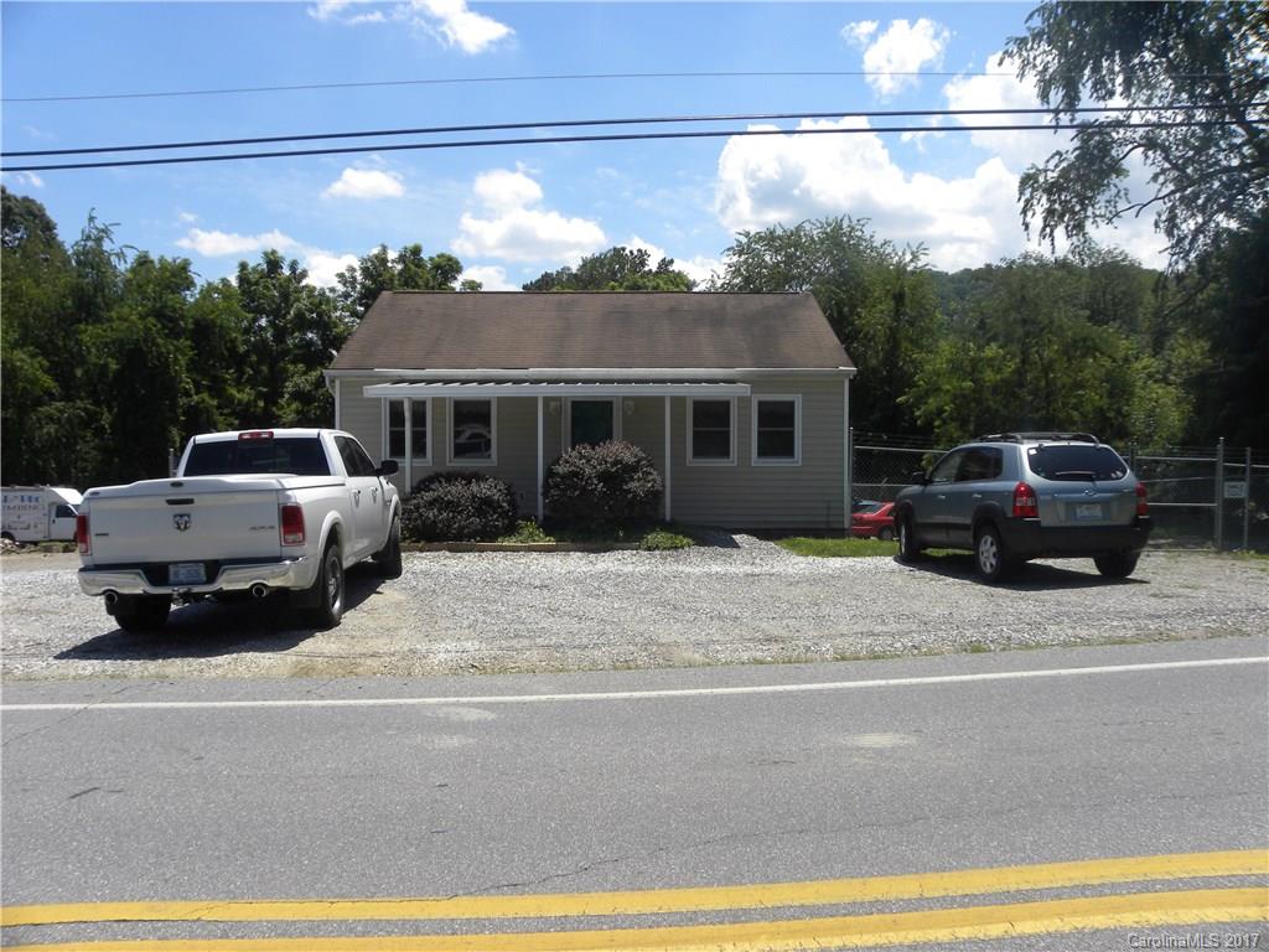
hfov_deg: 67.3
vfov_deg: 53.1
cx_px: 634
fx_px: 953
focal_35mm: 26
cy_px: 476
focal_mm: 4.6
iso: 64
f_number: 6.3
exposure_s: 1/276
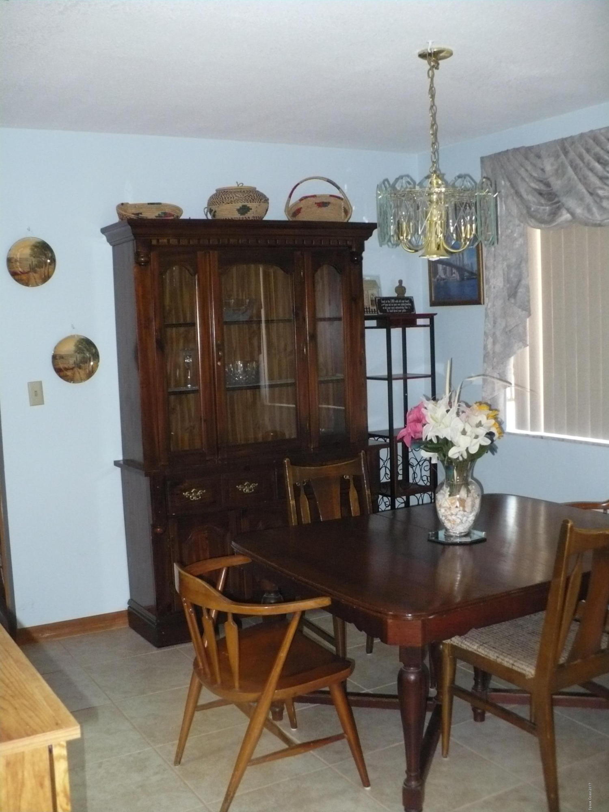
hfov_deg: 38.7
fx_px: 868
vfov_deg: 50.1
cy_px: 406
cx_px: 304
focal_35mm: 37
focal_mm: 6.1
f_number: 2.8
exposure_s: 1/30
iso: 320
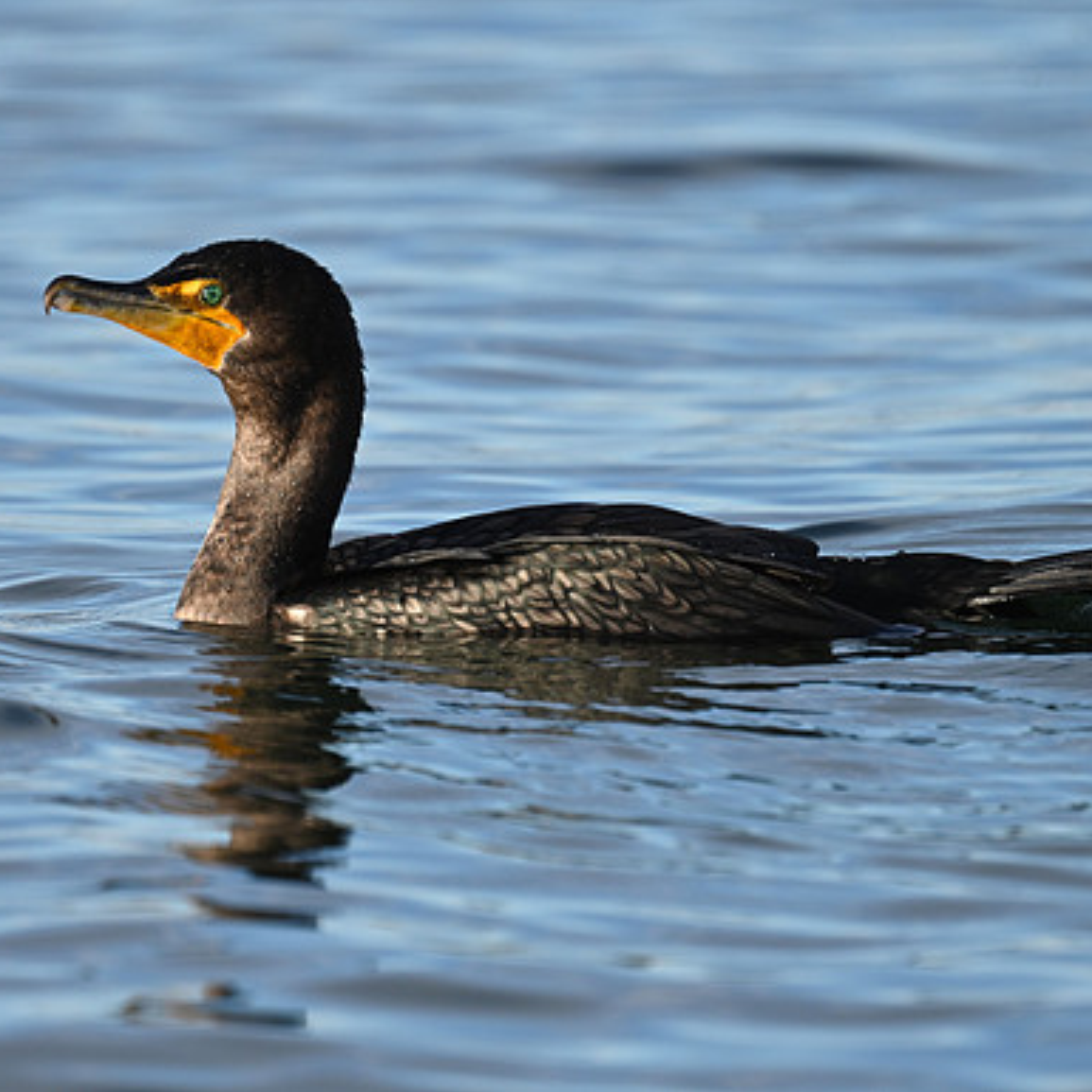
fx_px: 36583
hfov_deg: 1.7
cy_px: 546
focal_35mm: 1025
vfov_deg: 1.7
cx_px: 601
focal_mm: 800
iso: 250
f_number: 6.3
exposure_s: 1/800
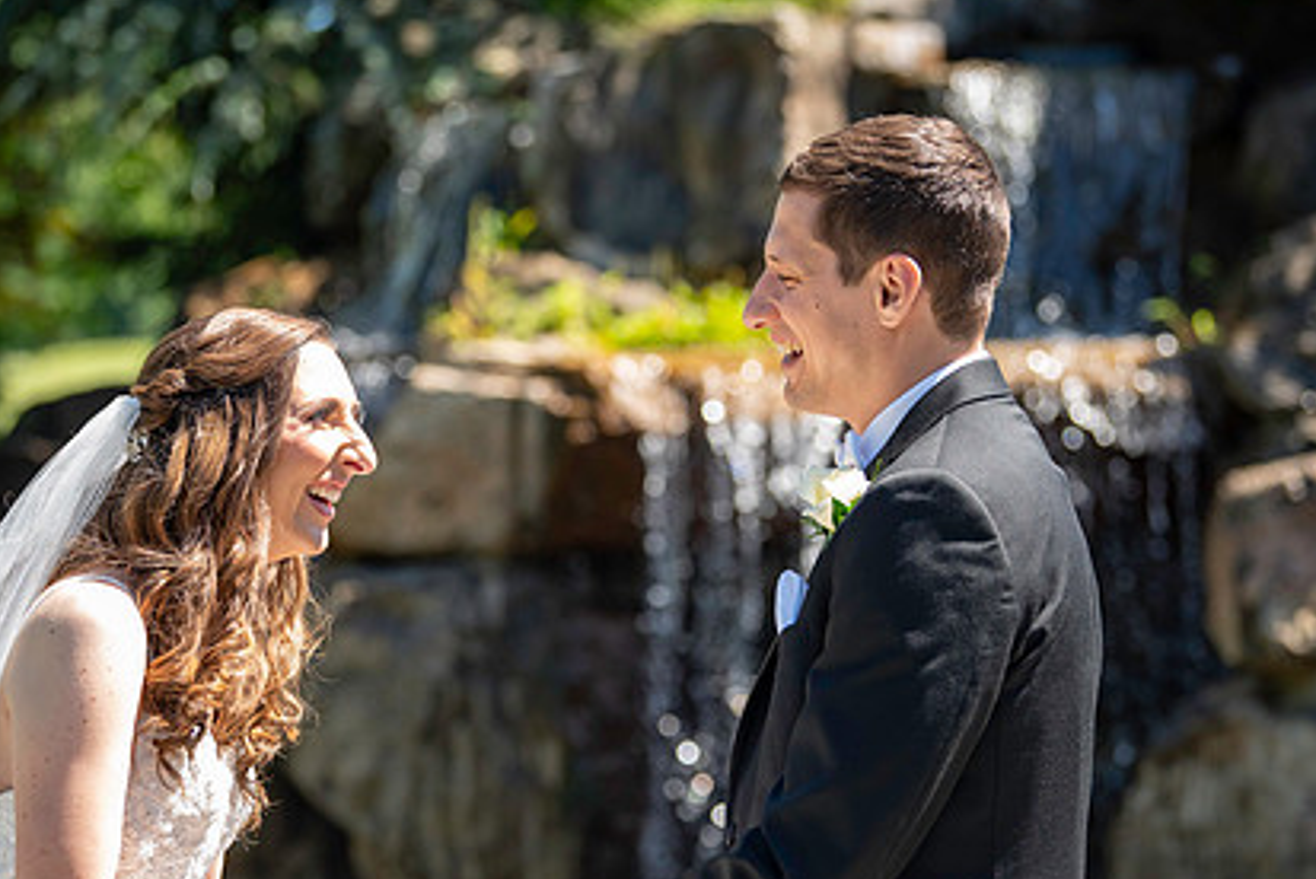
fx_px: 5231
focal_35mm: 143
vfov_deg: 9.6
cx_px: 612
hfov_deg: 14.3
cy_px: 596
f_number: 3.5
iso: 1000
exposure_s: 1/2500
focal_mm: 102
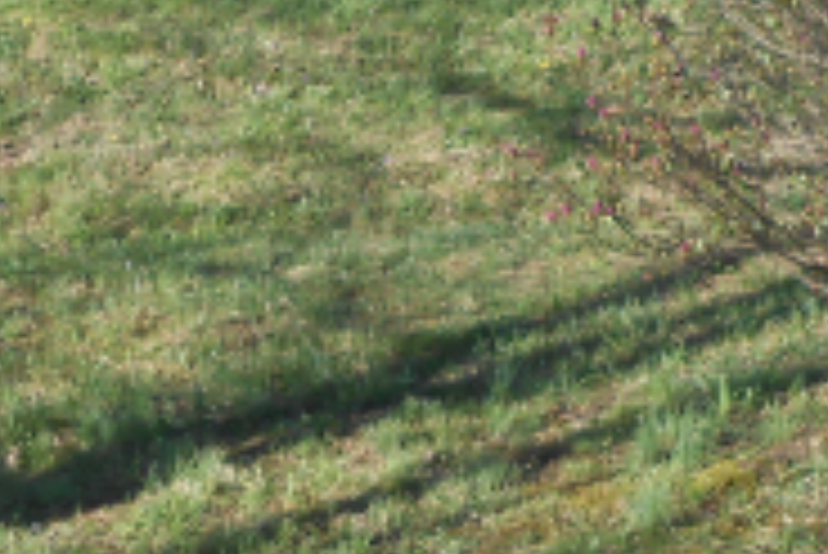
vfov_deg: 14.0
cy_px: 320
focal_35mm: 98
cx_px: 1046
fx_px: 2256
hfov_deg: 19.4
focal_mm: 4.6
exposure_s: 1/320
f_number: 3.5
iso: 80
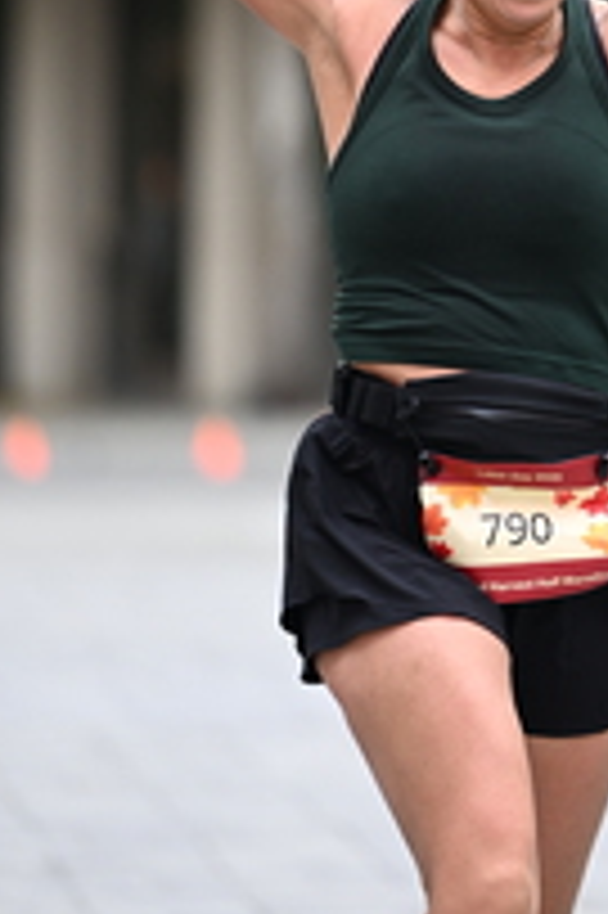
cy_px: 45
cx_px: 615
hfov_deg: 2.5
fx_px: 13753
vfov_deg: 3.8
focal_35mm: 542
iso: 640
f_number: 2.8
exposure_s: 1/1600
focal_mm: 200
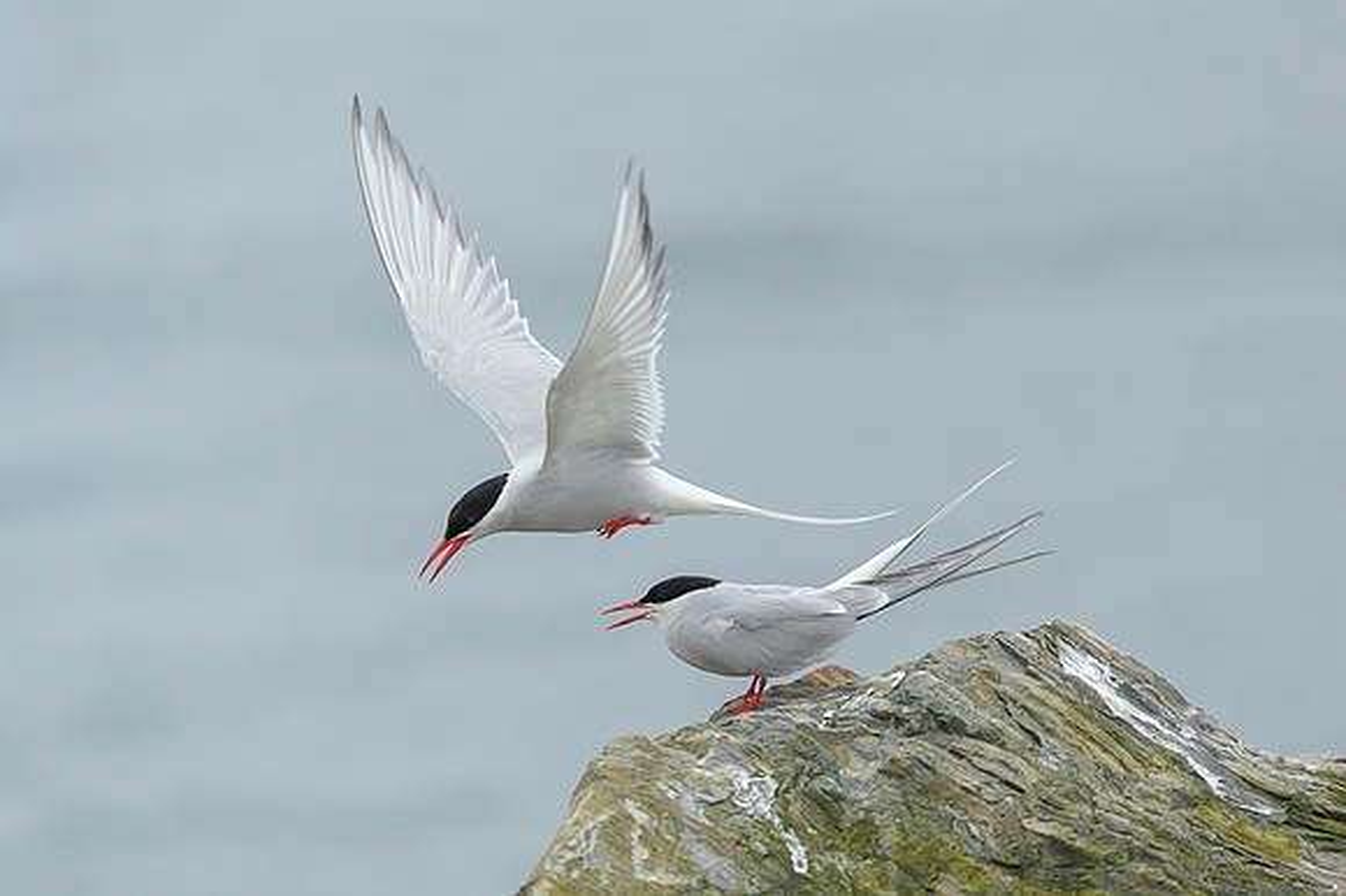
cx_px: 673
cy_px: 448
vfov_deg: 2.7
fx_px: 18683
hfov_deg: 4.1
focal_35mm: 500
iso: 800
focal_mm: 500
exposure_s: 1/2000
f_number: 4
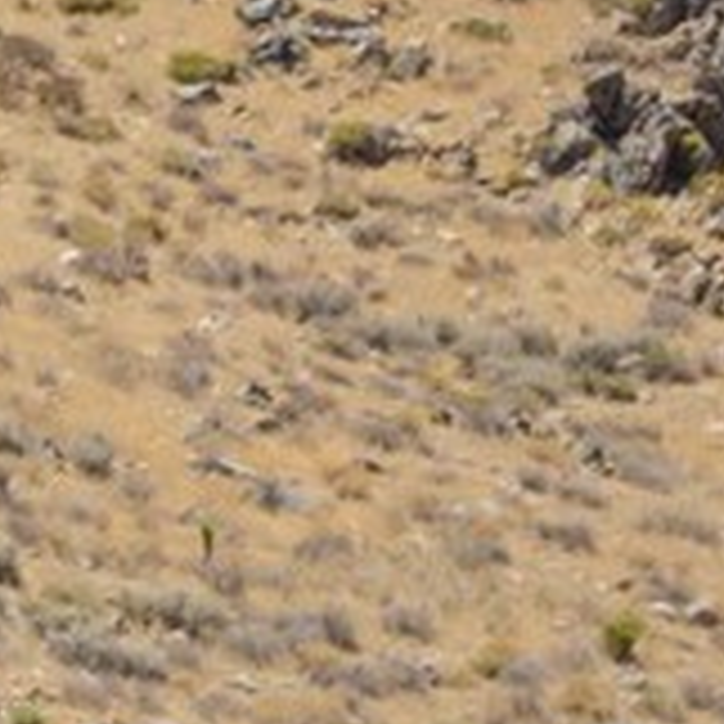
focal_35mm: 302
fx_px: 7146
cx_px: -1111
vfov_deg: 5.8
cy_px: 663
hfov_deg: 5.6
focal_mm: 56
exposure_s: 1/1250
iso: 400
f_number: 8
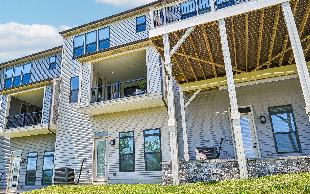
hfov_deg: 65.3
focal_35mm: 28
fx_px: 237
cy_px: 112
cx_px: 112
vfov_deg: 44.4
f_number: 8
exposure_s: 1/160
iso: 100
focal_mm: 20
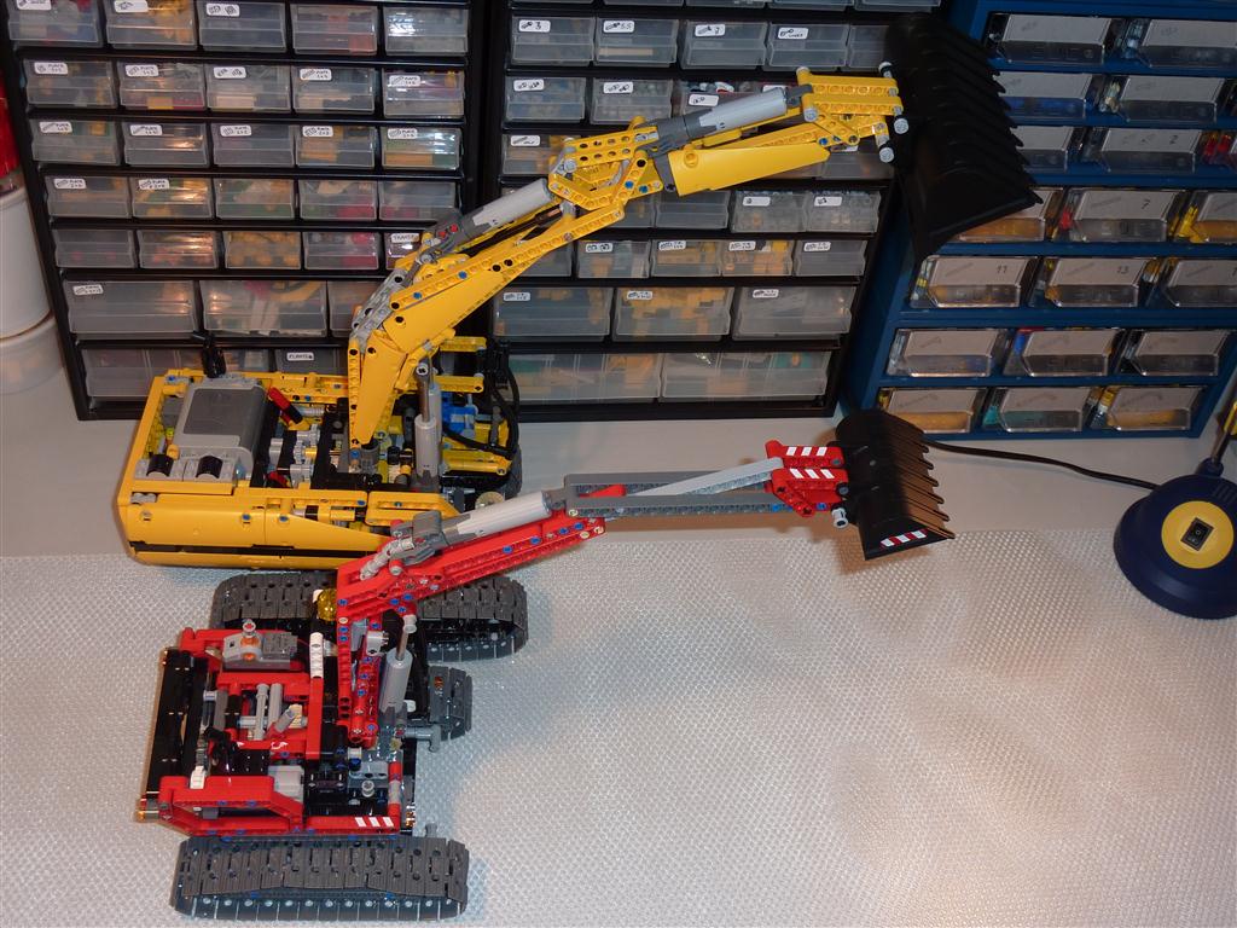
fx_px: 1429
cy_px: 464
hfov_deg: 46.8
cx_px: 618
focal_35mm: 40
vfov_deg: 36.0
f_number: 3.6
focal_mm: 6.5
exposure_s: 1/30
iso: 100
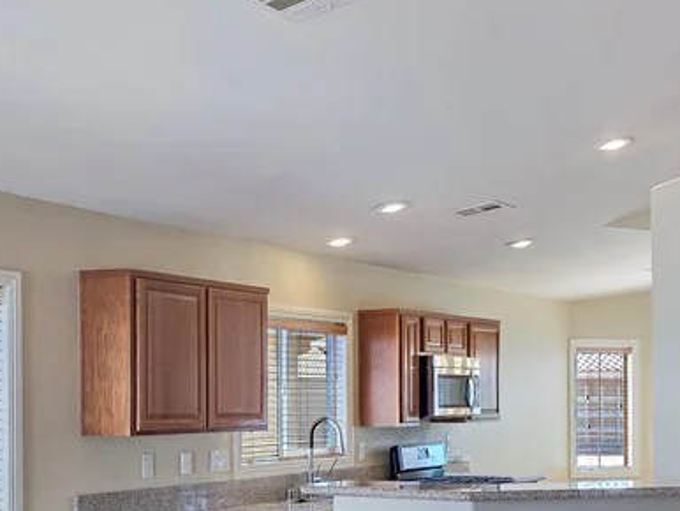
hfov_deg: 31.6
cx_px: 368
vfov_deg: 23.7
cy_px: 405
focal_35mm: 61
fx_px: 1199
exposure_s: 1/120
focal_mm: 6.3
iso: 50
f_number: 1.7
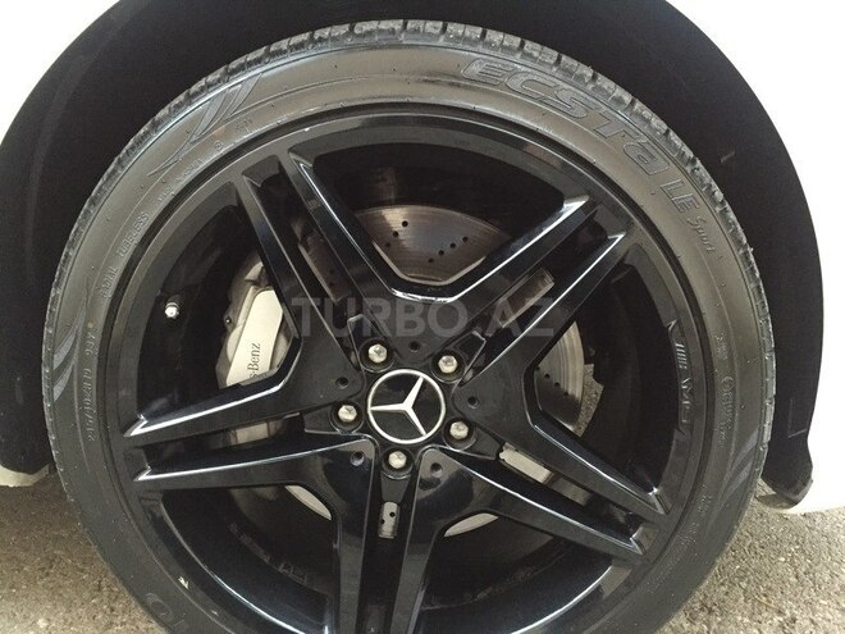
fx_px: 708
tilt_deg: -15.6
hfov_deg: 61.7
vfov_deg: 48.2
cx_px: 422
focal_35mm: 29
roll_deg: -3.2
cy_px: 317
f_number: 2.2
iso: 320
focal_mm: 4.15
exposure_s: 1/17
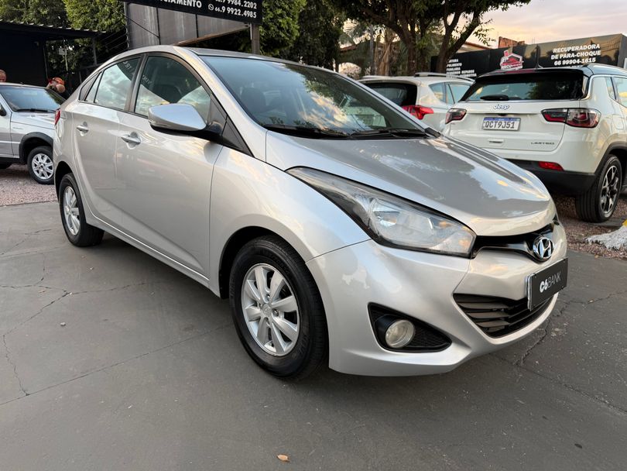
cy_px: 236
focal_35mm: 24
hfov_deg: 71.6
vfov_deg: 56.8
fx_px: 435
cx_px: 314
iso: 50
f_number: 1.78
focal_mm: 6.76
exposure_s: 1/123
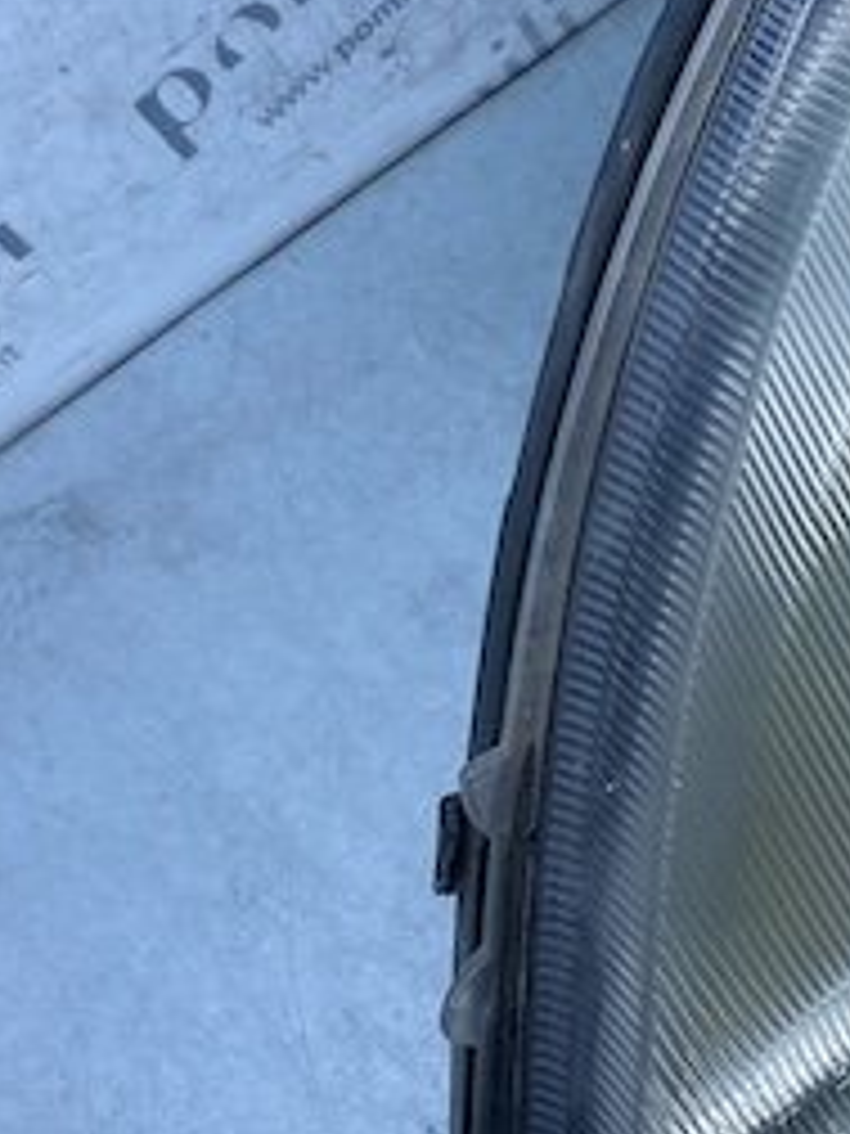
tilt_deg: -46.5
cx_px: 989
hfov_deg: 20.9
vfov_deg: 28.7
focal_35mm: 66
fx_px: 2161
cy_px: 216
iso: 32
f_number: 1.8
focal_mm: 4.25
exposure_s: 1/738
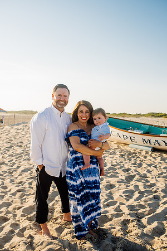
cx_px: 84
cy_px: 126
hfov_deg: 37.9
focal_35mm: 35
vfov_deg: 54.4
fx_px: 244
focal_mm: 35
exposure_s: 1/800
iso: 160
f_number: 4
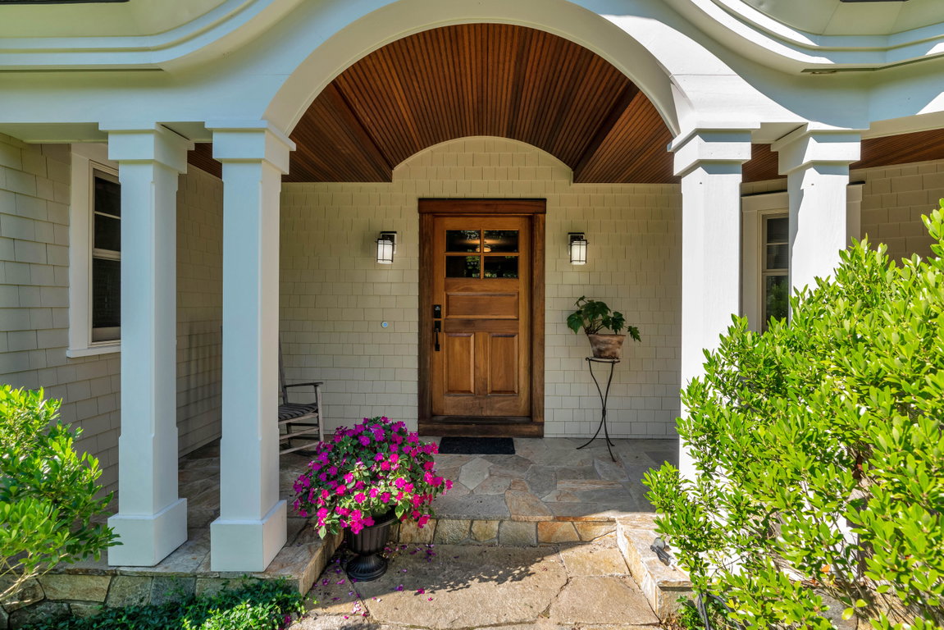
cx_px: 472
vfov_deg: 73.8
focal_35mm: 16
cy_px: 315
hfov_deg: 96.7
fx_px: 420
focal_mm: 16
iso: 800
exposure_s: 1/250
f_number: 8
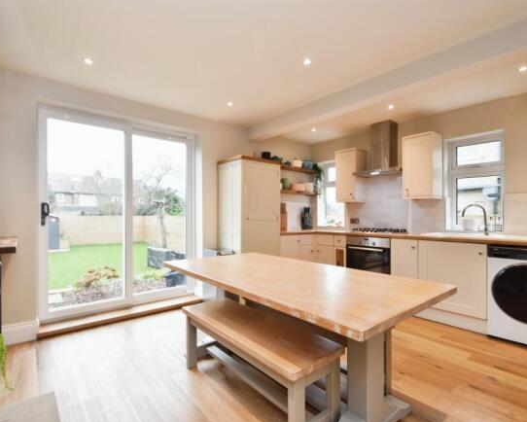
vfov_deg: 77.0
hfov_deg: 89.6
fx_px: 265
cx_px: 271
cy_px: 211
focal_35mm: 17
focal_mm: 10
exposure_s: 1/20
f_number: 5.6
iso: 280
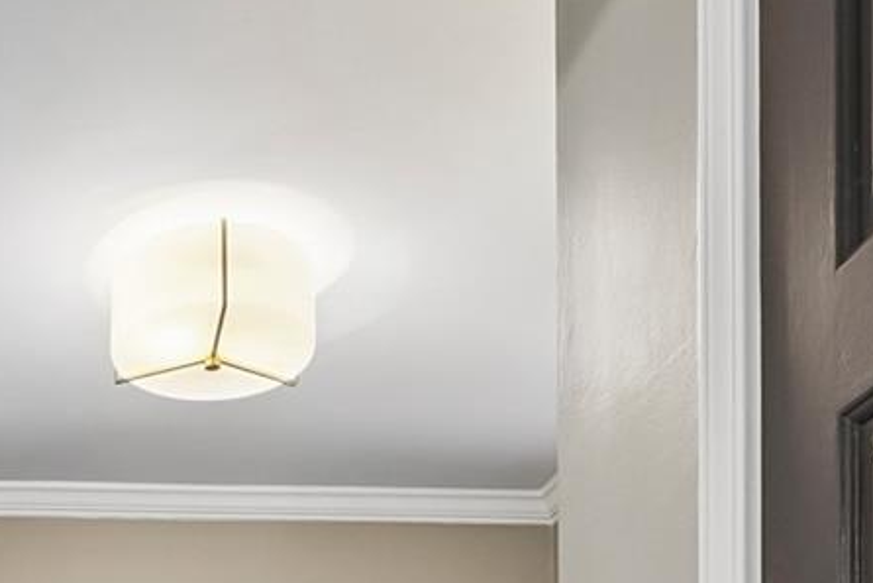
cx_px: 51
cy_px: 1098
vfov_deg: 16.2
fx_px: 1674
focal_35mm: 69
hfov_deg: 27.9
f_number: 8
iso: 400
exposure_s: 1/4
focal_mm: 10
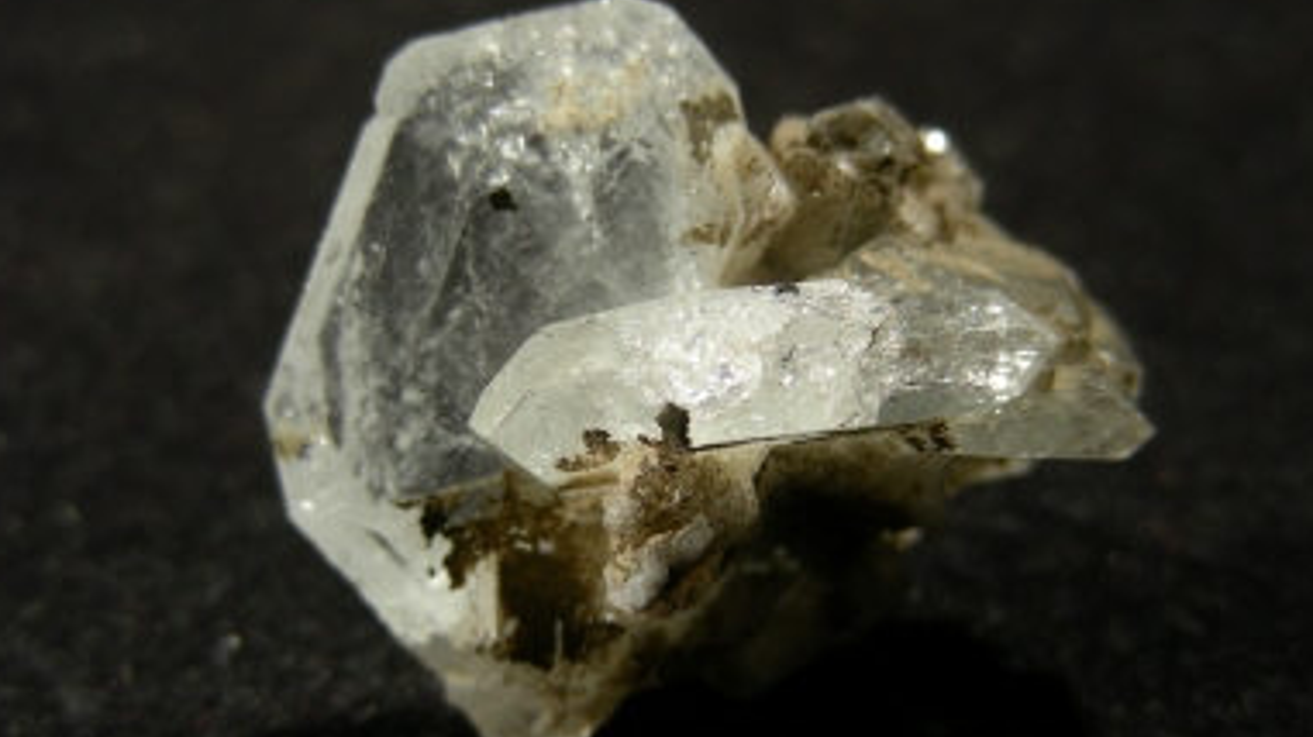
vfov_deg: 11.9
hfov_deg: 21.0
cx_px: 686
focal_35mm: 102
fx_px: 3550
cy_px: 394
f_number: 3.5
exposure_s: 1/31.2
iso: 50
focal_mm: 14.6
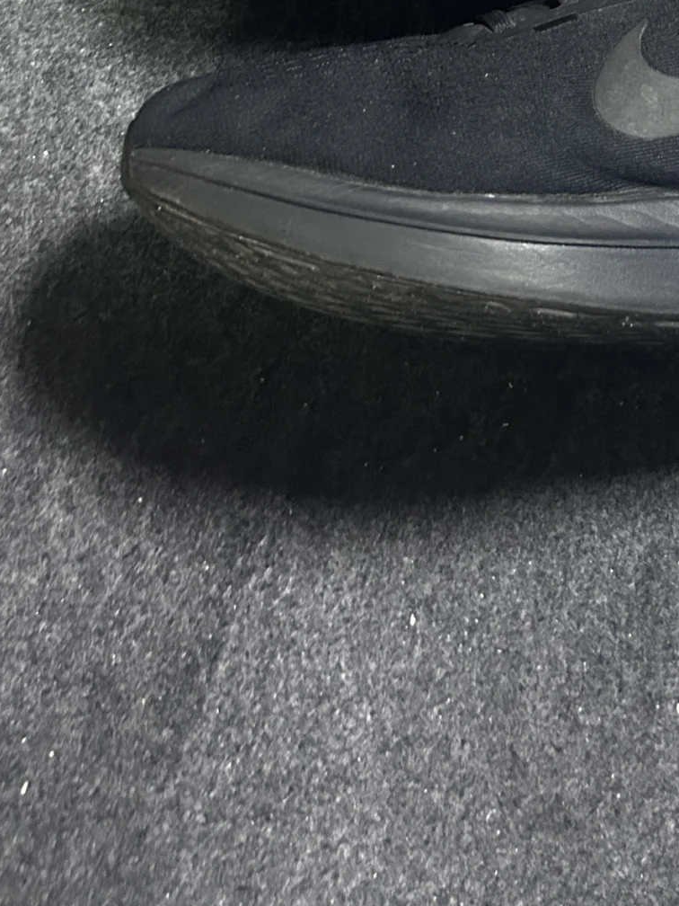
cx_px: 715
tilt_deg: -58.0
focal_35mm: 66
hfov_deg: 21.3
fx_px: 1726
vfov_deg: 25.7
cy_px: -237
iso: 500
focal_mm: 5.7
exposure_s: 1/33
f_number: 1.5
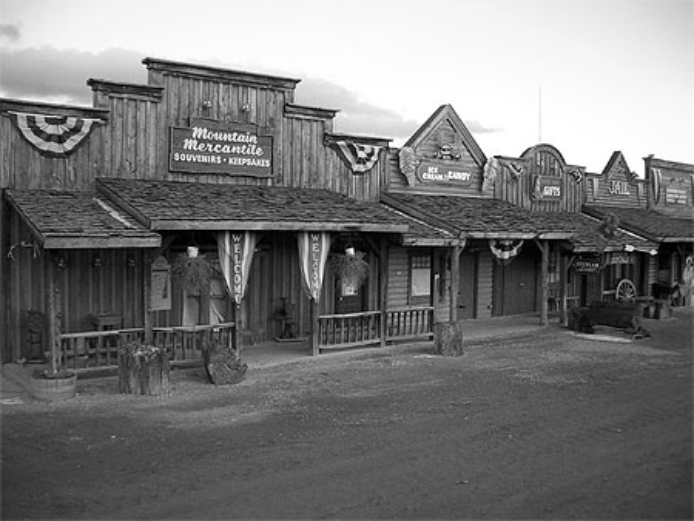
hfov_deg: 52.6
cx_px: 347
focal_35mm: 35
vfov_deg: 40.7
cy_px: 260
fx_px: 702
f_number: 2.6
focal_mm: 5.8
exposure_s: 1/20
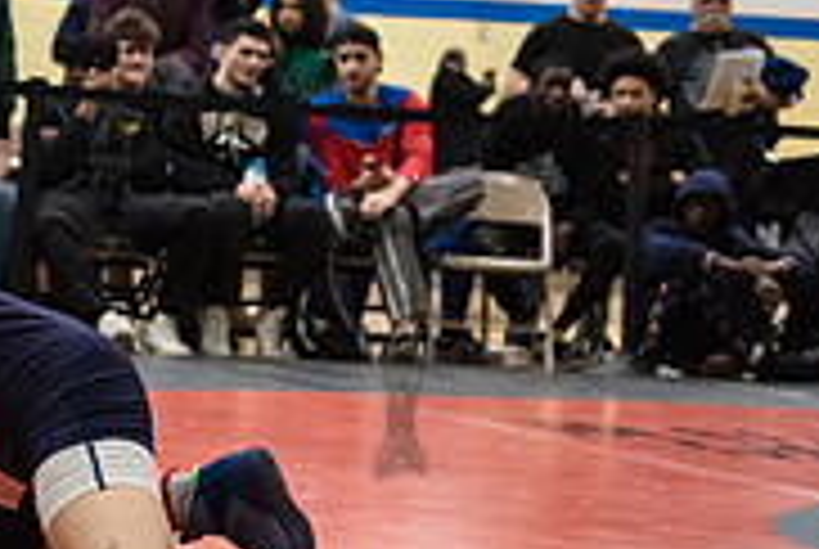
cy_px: 398
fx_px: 3190
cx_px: -472
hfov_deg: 13.6
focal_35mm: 140
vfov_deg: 9.8
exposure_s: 1/500
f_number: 3.2
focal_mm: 44
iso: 8000
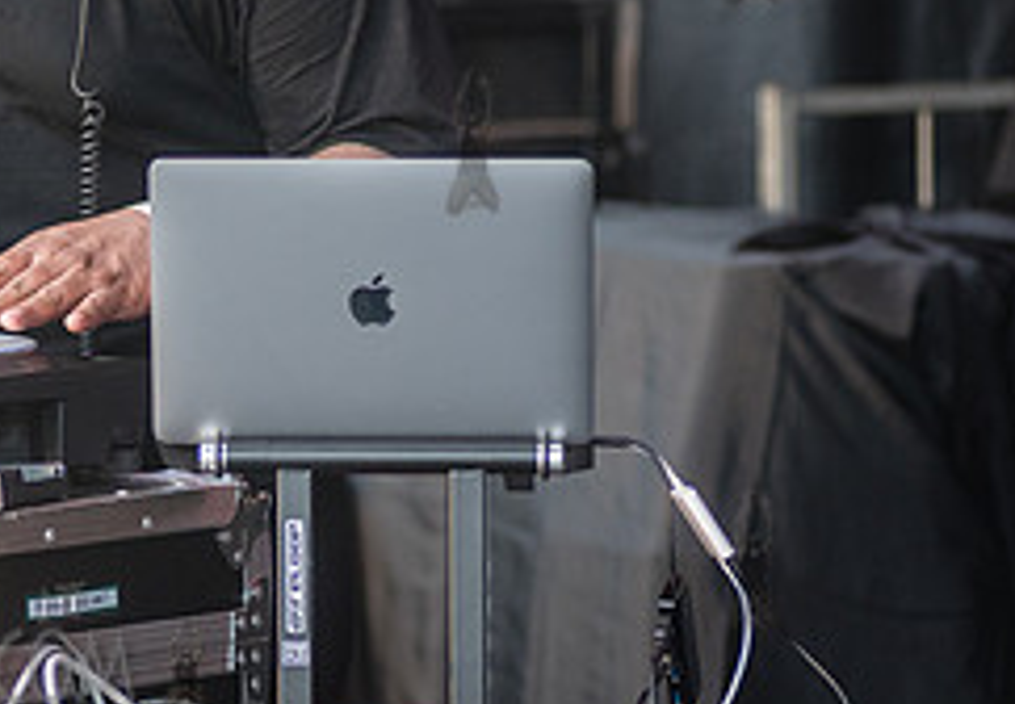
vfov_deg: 4.5
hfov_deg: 6.4
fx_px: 9024
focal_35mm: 316
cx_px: -222
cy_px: -110
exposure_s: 1/320
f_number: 3.2
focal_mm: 120
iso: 1000
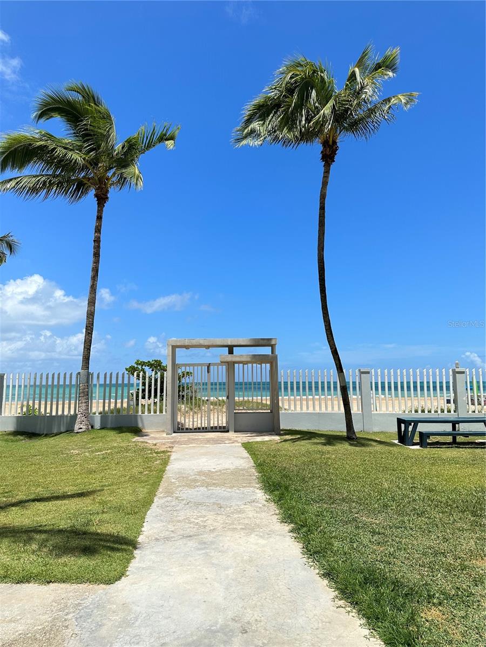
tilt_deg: +6.9
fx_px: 449
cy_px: 324
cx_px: 243
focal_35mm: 24
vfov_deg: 71.6
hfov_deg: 56.8
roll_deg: -0.3
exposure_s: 1/4762
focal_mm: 6.86
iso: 80
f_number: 1.78
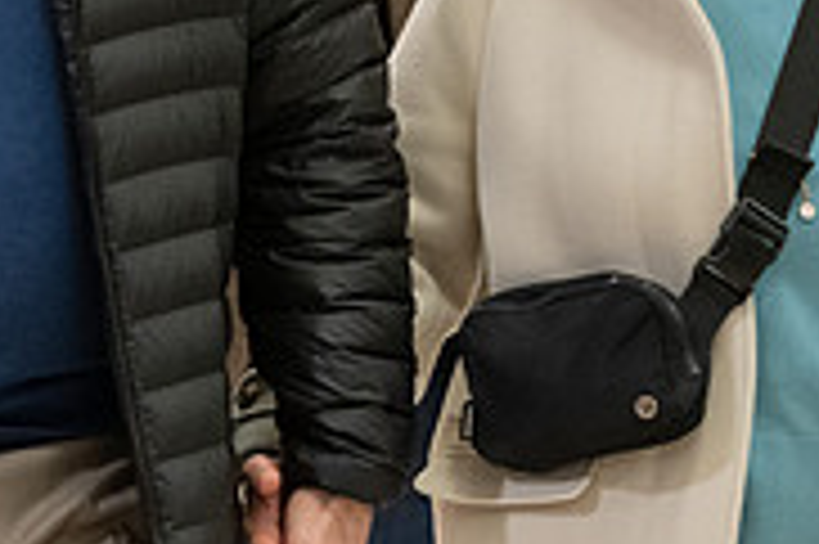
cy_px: -146
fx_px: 10933
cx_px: 713
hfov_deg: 4.3
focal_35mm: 481
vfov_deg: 2.8
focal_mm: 116
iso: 2000
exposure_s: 1/200
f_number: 2.8
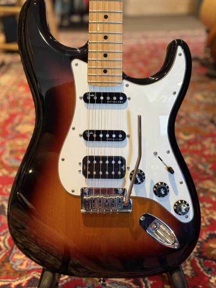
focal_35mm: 50
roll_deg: +1.7
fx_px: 416
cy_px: 142
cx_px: 107
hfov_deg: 29.1
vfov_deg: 38.2
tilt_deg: -23.2
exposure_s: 1/40
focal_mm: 6.76
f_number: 1.78
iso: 200
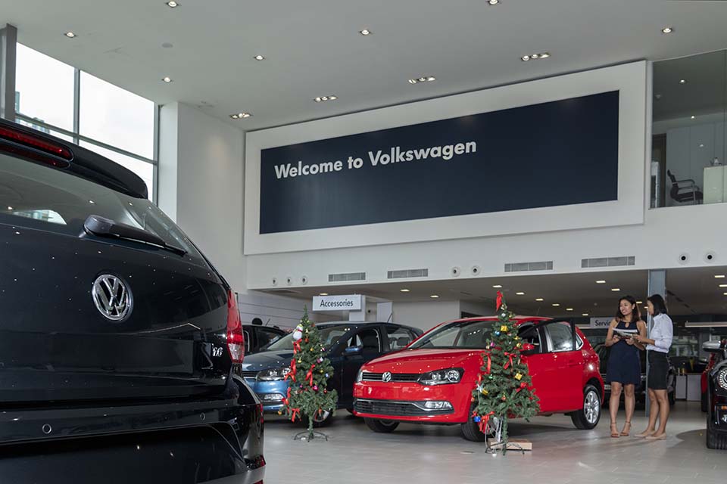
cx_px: 364
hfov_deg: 54.4
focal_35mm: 35
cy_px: 242
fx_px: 707
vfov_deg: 37.9
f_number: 7.1
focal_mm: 35
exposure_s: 1/250
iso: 500
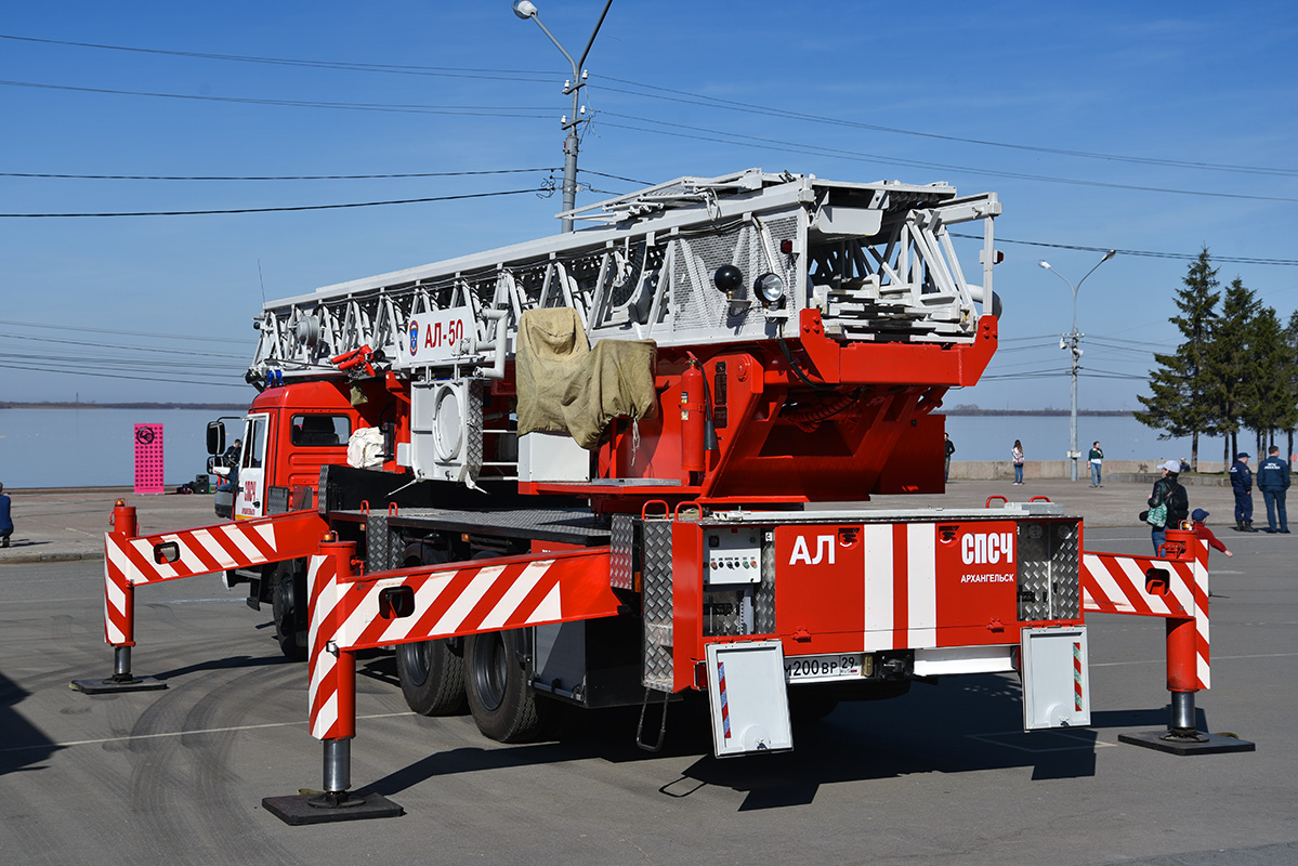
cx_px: 649
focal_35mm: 48
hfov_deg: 41.1
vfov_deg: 28.1
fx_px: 1731
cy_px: 433
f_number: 7.1
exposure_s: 1/500
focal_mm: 48
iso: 100
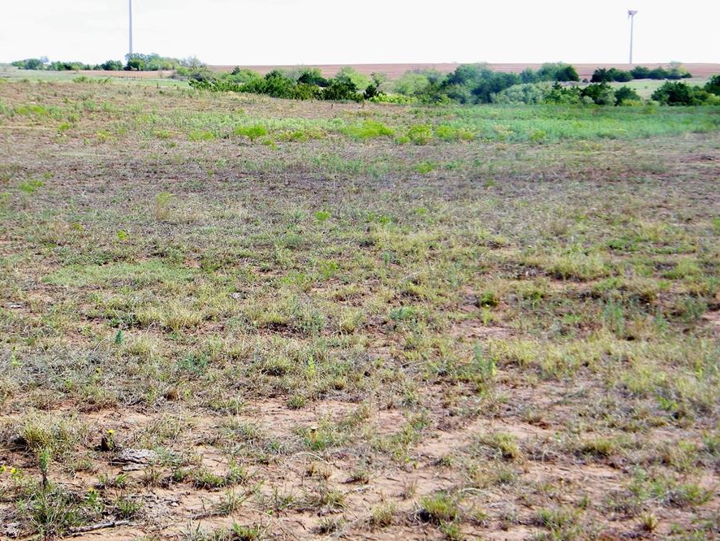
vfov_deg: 19.7
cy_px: 274
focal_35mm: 75
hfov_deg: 26.0
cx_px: 308
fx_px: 1561
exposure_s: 1/320
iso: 80
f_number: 4.2
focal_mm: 11.6
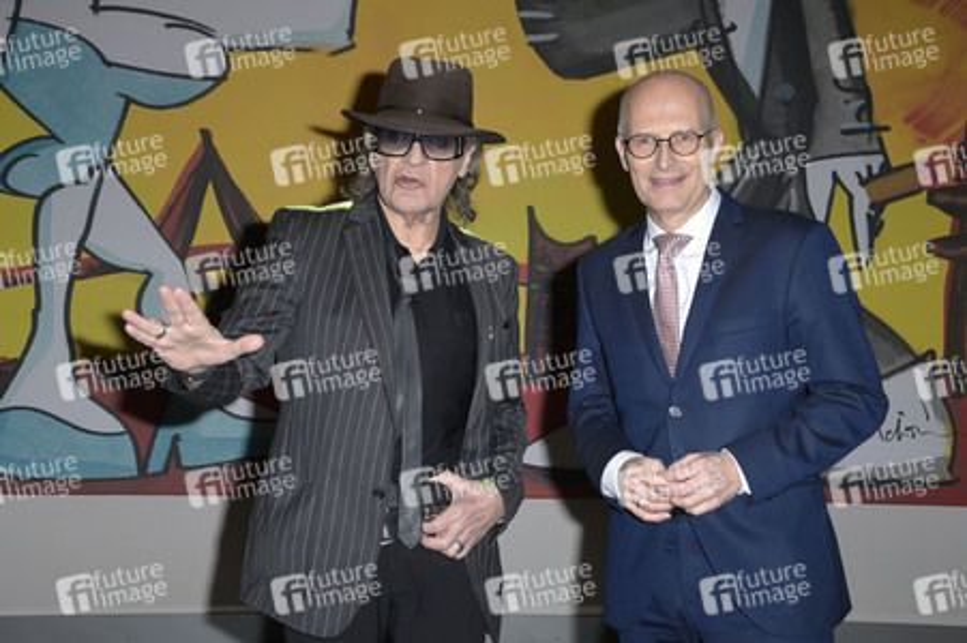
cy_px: 322
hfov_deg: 39.6
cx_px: 484
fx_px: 1342
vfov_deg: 27.0
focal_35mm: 50
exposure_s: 1/160
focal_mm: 50
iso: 1000
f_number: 5.6
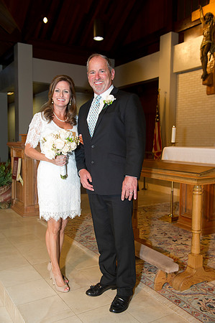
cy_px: 162
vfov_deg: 54.5
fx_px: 314
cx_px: 108
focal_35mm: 35
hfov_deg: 37.8
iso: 1250
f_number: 5
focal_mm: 35
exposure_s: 1/125
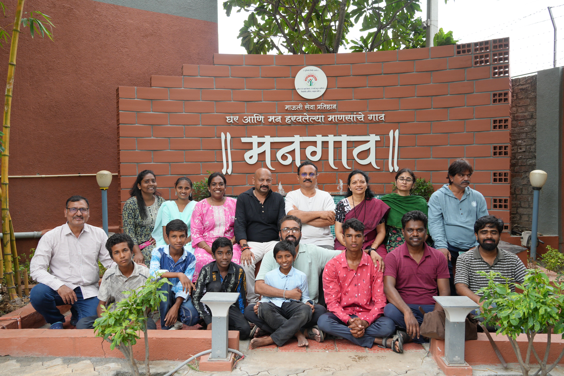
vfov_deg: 41.7
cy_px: 188
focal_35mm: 32
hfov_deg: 59.5
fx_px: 493
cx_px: 282
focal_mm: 21
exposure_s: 1/200
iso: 200
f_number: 4
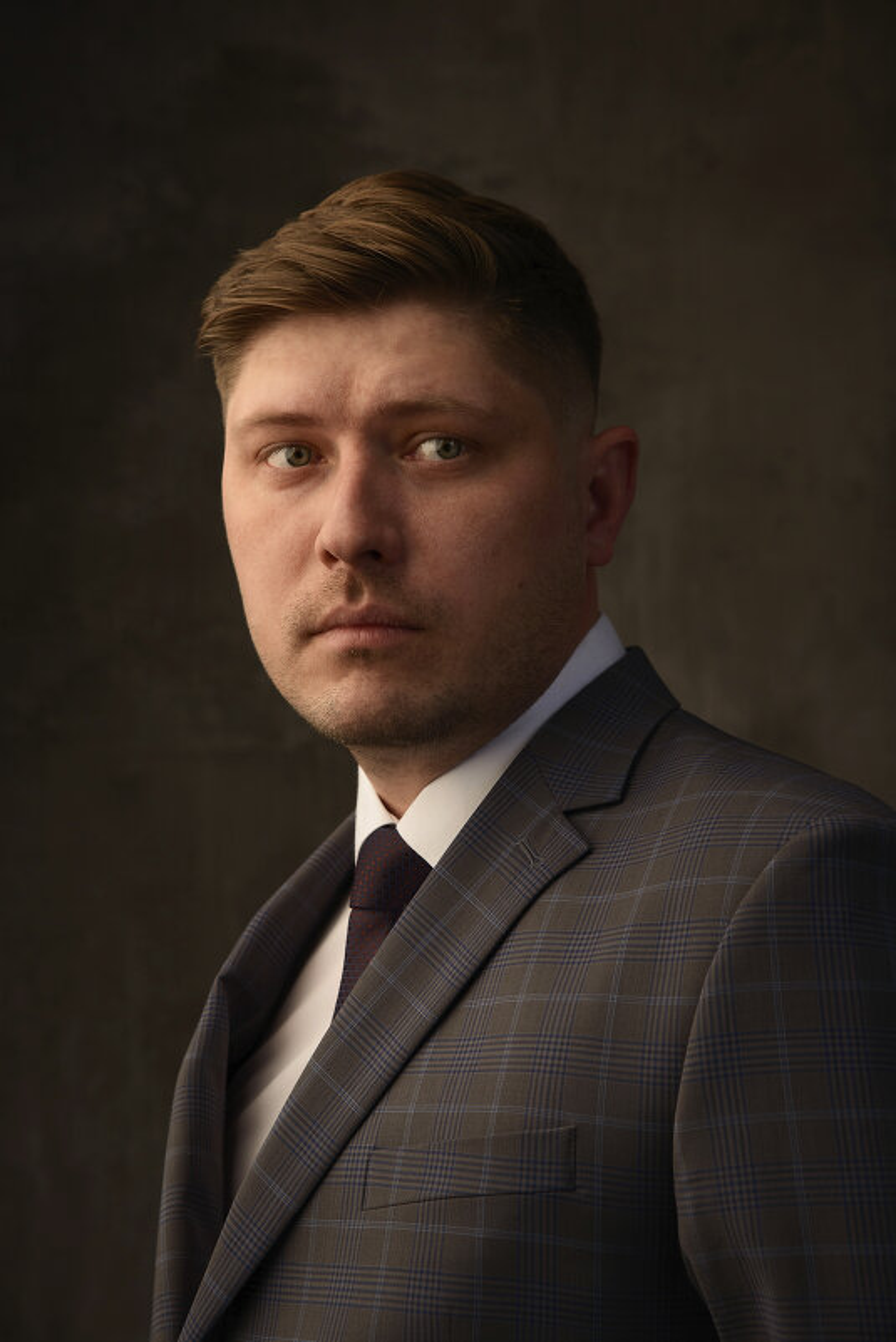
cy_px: 671
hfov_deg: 19.5
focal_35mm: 70
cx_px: 448
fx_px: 2610
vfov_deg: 28.8
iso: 160
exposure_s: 1/250
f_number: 6.3
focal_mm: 70
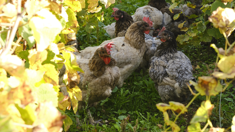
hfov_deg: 20.3
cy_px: 28
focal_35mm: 105
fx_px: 654
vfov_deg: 11.5
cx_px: 152
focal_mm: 50
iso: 320
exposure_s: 1/125
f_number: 6.4
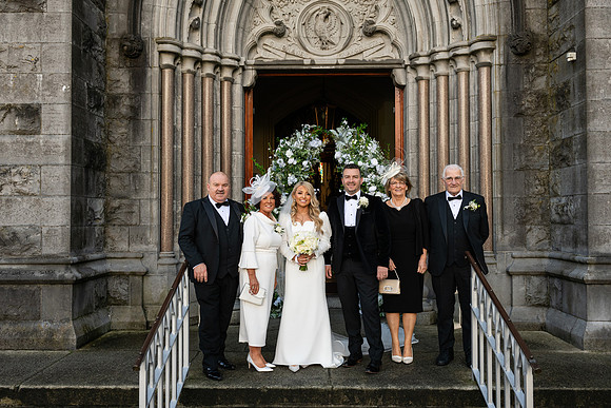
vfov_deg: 40.9
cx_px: 306
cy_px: 204
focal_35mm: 32
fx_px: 546
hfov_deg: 58.4
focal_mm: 32
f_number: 5.6
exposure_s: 1/800
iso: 500
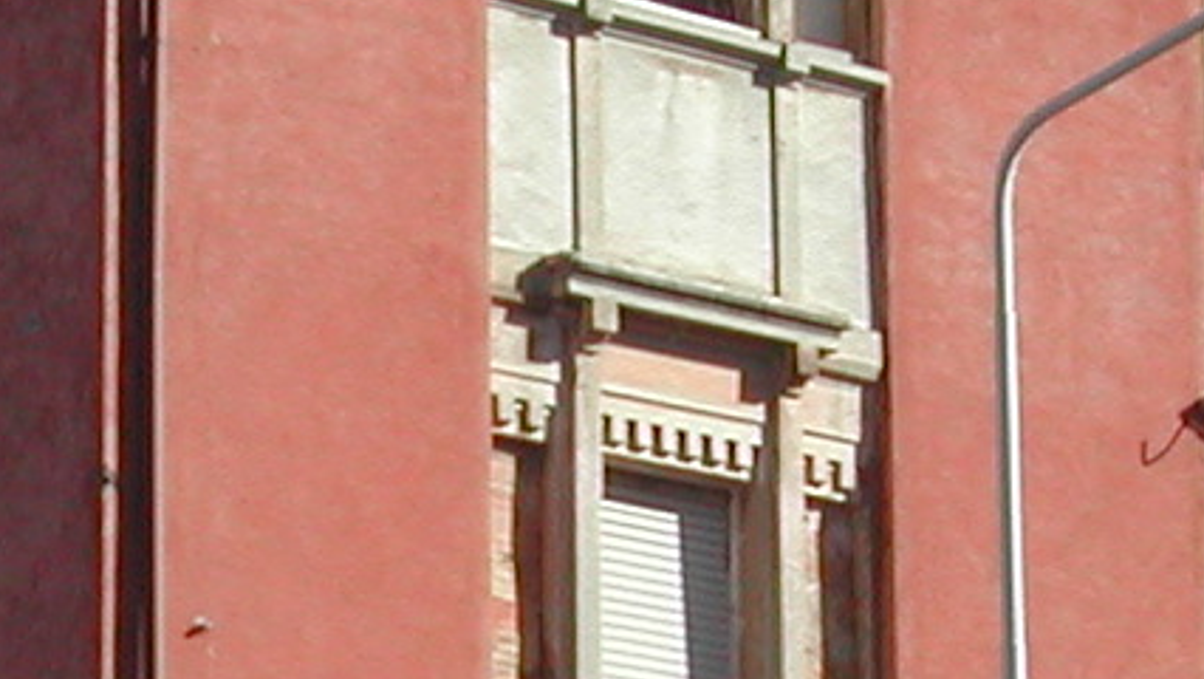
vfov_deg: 6.1
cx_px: 345
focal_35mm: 199
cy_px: 707
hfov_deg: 10.8
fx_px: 6356
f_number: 7.6
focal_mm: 8
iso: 100
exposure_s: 1/211
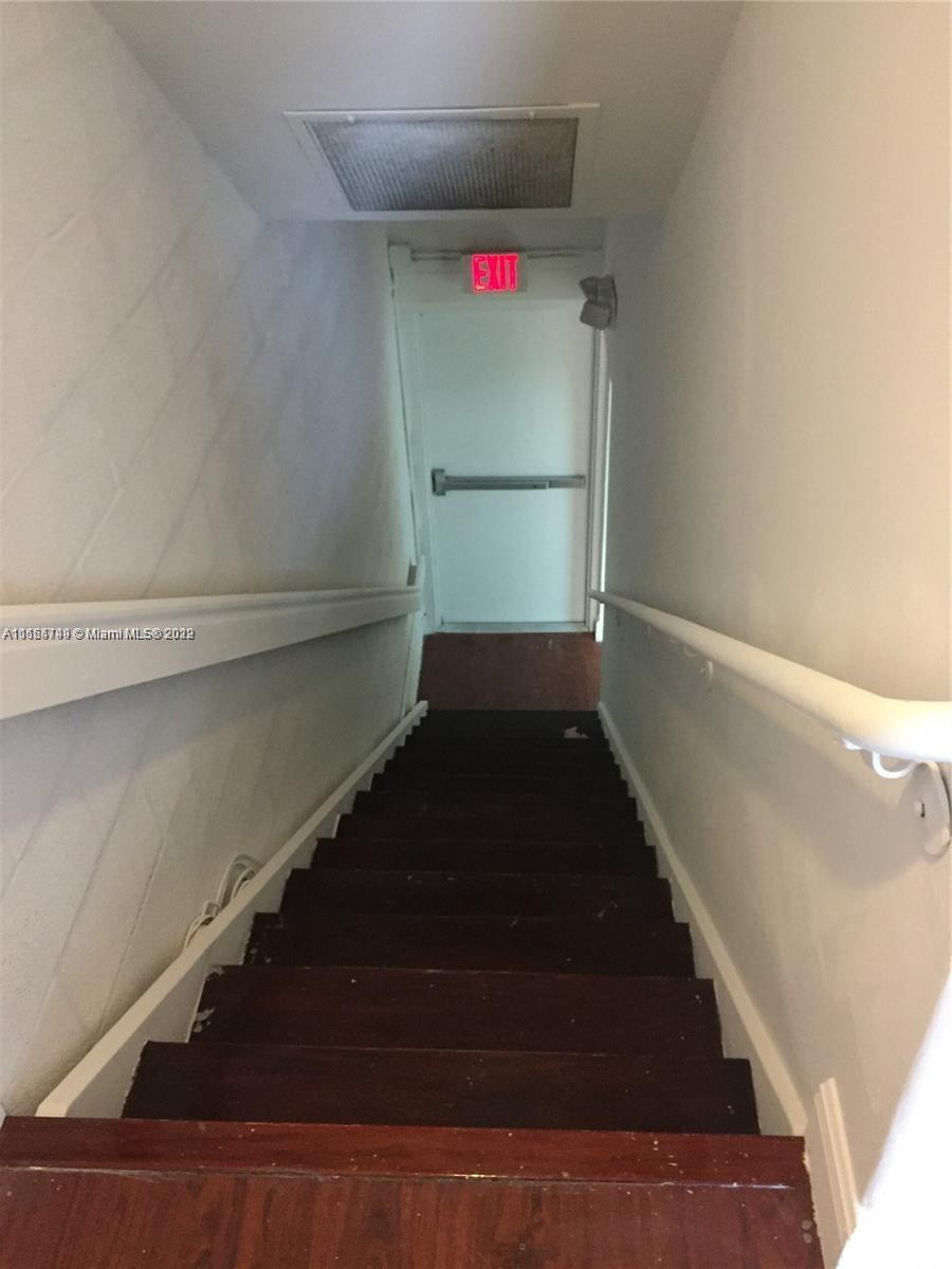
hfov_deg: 48.2
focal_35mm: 29
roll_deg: +2.6
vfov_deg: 61.7
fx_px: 1063
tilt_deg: -37.7
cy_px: 634
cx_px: 476
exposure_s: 1/15
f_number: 2.2
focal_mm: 4.15
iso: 400
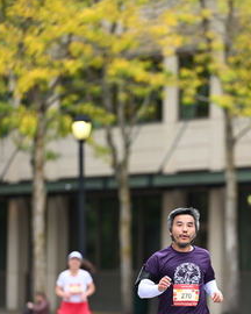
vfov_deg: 5.1
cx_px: 185
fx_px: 3547
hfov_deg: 4.1
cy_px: 234
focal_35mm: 382
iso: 640
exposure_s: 1/2000
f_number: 2.8
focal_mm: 200
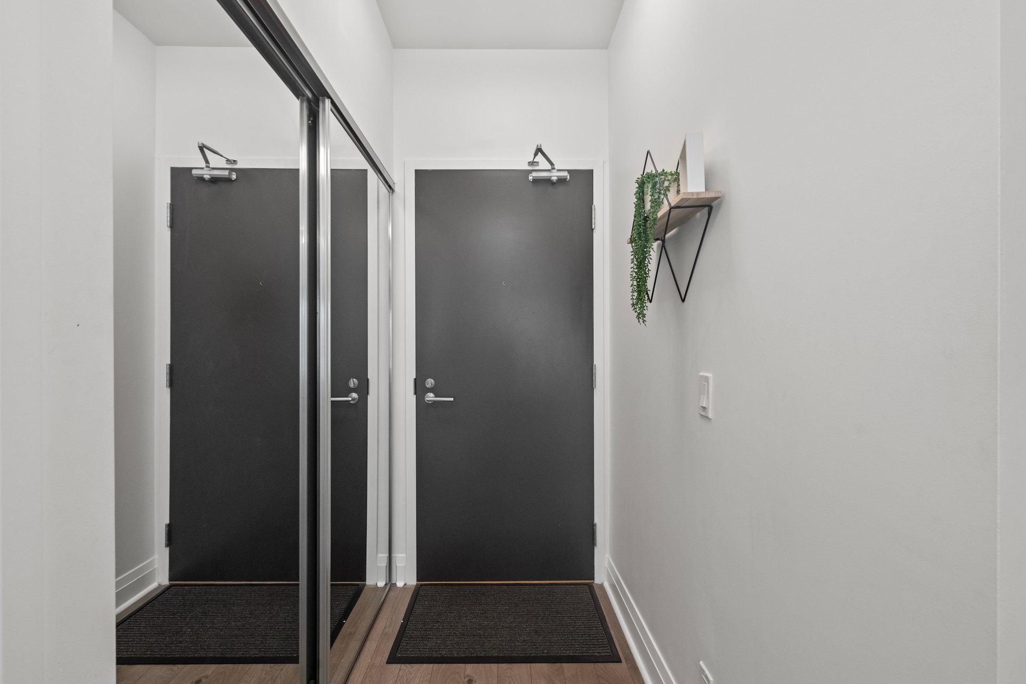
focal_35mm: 16
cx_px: 503
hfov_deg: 96.7
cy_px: 347
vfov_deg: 73.7
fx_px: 456
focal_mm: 15
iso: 5000
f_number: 8
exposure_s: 1/30
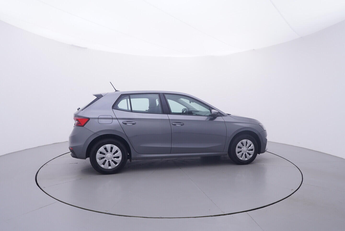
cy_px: 116
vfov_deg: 56.2
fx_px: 216
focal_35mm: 22
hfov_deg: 77.3
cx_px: 172
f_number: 5
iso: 200
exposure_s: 1/80
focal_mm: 15
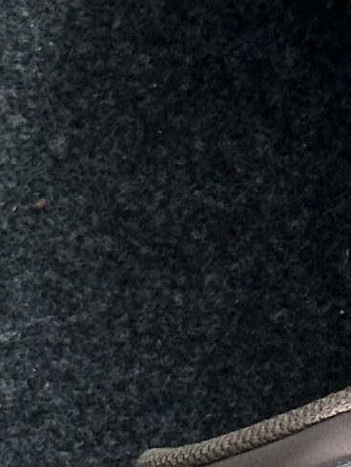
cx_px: 761
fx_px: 3365
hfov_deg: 5.8
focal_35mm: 249
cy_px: 351
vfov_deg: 7.9
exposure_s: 1/36
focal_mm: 6.86
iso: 200
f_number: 1.78
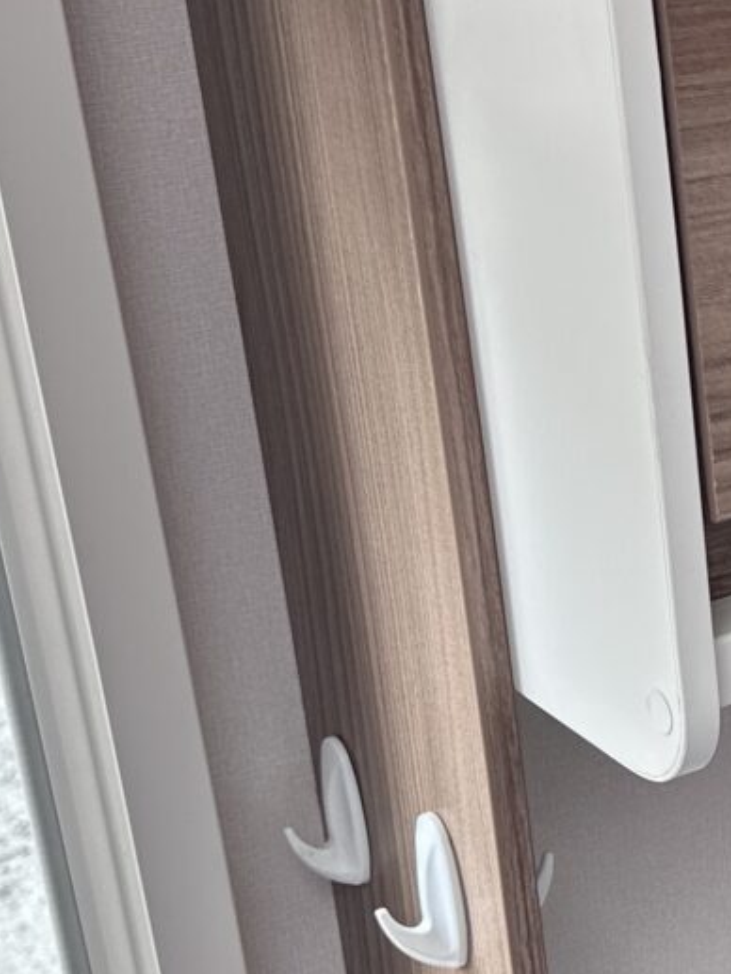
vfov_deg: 20.6
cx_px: 1236
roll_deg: +1.1
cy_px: 554
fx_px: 2674
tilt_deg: -22.4
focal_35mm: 95
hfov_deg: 14.1
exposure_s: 1/154
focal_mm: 6.86
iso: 64
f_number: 1.78
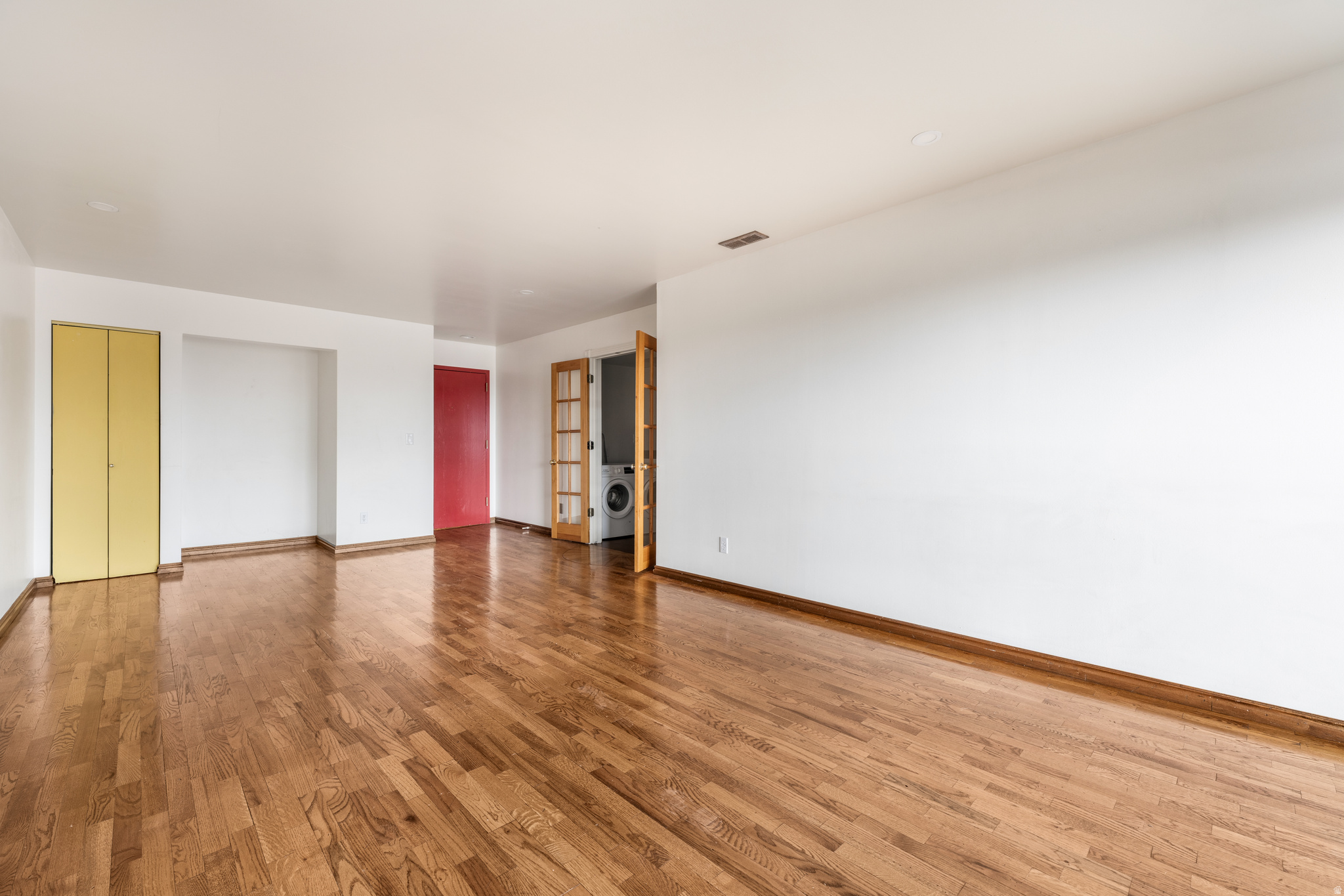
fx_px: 541
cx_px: 672
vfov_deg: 79.2
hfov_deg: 102.3
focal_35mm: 14
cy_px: 448
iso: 200
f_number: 9
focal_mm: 14.5
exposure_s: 3
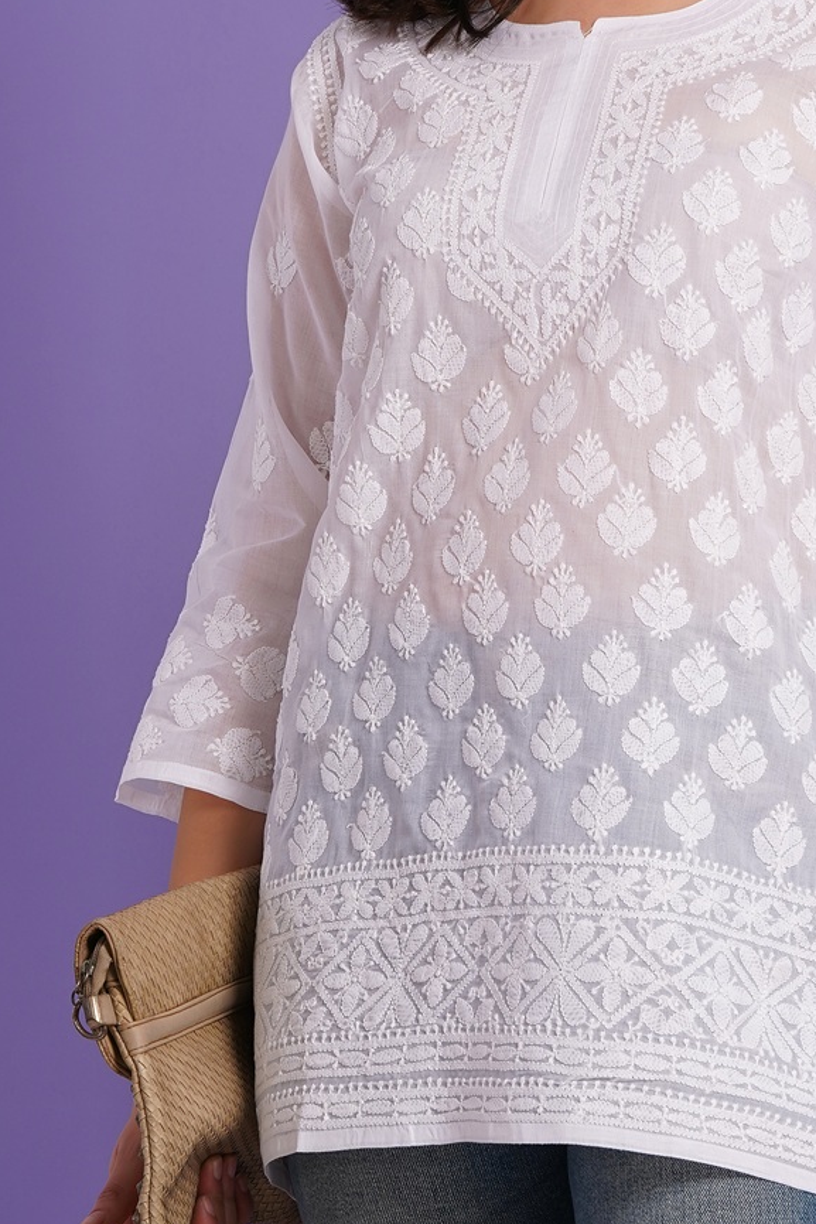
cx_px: 626
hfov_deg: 6.6
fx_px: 7069
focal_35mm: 208
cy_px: 358
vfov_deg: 9.9
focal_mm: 120
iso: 250
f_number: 11
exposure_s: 1/125
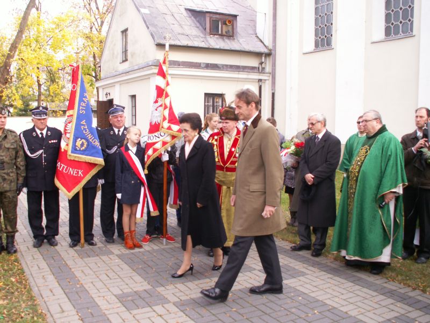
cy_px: 162
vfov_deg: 40.7
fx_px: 435
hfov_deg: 52.6
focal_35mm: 35
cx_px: 215
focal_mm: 5.86
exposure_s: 1/60
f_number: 3.5
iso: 50
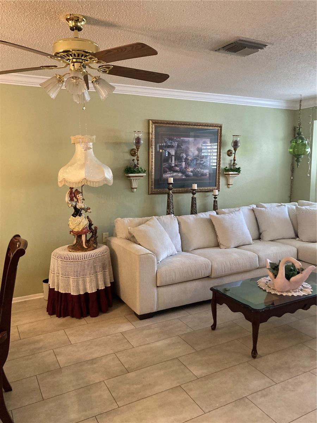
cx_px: 158
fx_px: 342
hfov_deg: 49.7
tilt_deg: -6.3
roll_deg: -0.2
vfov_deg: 63.4
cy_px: 212
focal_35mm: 28
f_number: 1.8
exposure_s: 1/40
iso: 250
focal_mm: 3.99
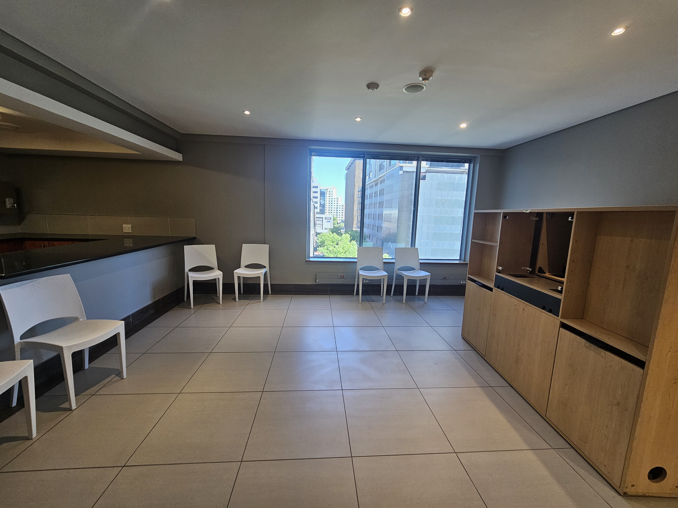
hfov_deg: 106.2
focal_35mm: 13
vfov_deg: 89.9
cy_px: 254
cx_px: 339
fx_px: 255
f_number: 2.2
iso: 80
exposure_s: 1/50
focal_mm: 2.2
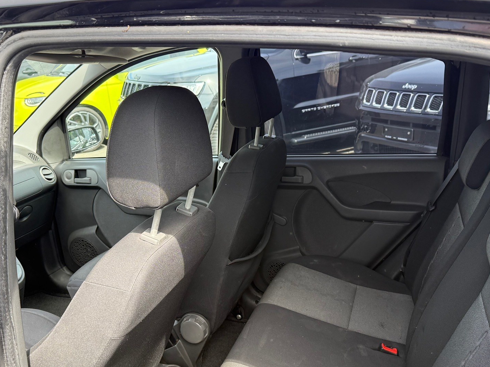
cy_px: 208
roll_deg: +2.1
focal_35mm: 34
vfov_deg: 41.7
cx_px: 244
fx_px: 481
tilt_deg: -19.1
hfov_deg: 54.0
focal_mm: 6.76
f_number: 1.78
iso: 100
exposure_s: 1/246
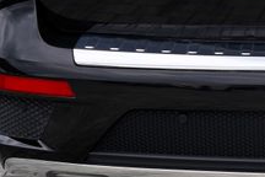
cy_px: -103
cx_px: 313
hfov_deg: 15.5
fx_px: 942
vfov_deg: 10.3
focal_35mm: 128
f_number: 6.3
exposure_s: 1/200
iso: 100
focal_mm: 27
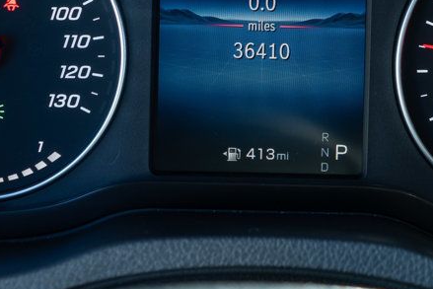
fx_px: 1179
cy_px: 33
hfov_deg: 20.8
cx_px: 258
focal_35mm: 98
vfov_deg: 13.9
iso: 400
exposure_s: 1/200
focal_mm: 28
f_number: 3.5
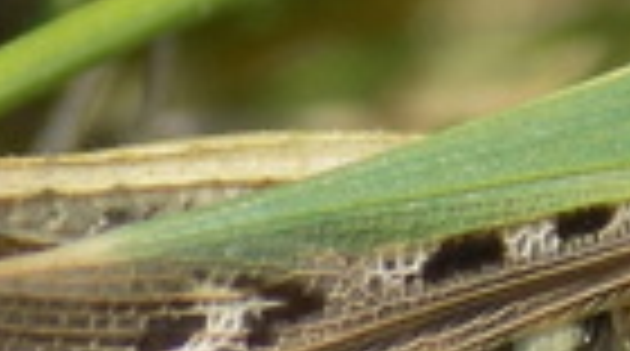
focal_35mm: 786
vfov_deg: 1.5
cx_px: 583
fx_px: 13100
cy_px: 126
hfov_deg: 2.8
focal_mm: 20.9
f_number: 4.8
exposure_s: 1/250
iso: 80
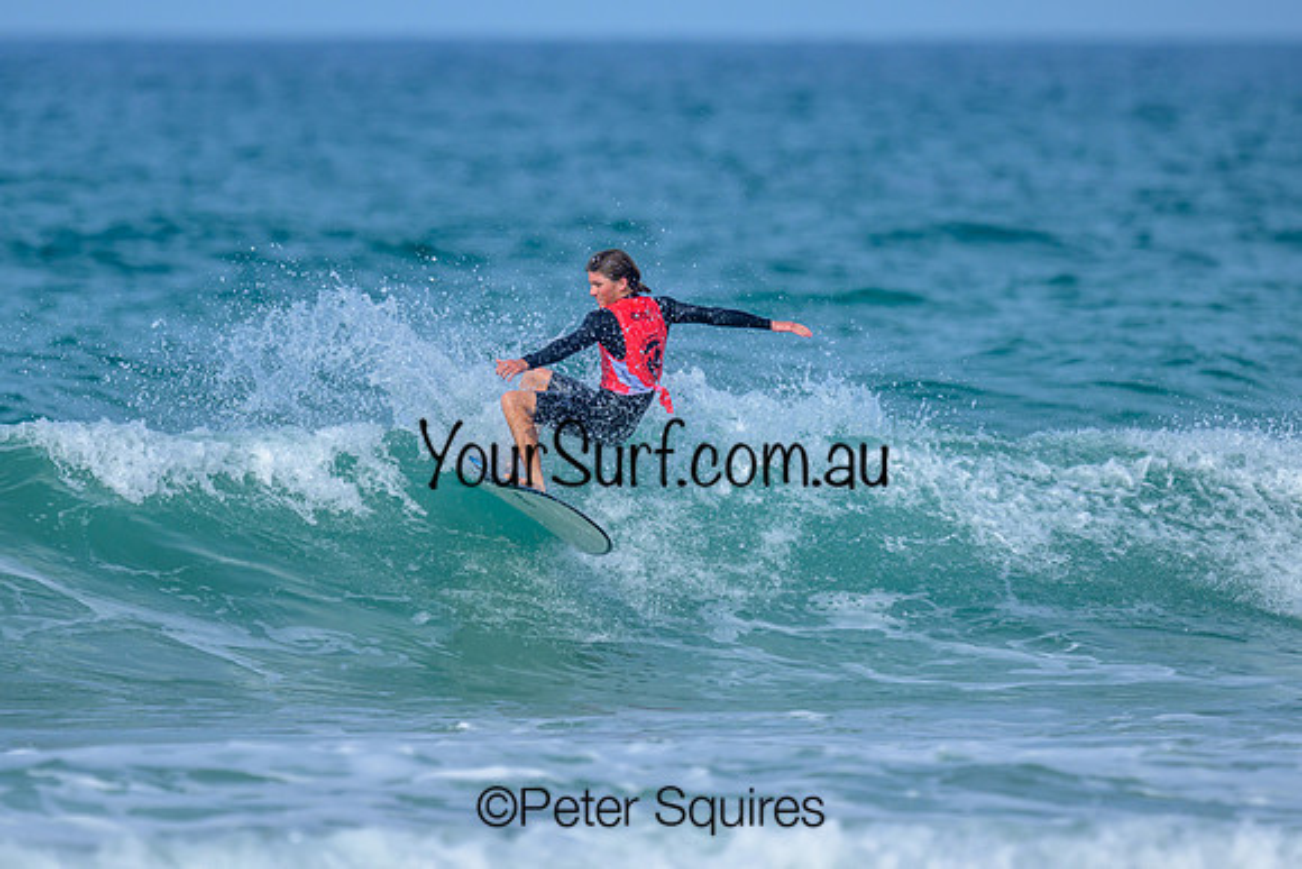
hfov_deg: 1.9
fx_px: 39790
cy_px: 287
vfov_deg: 1.3
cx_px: 542
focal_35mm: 1100
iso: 220
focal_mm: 800
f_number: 6.3
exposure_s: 1/2000
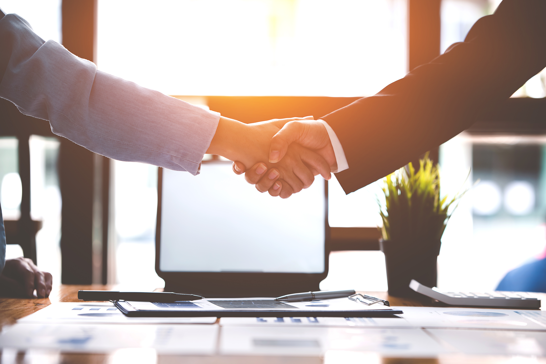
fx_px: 1593
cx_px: 273
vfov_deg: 13.1
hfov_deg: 19.4
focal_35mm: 105
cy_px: 182
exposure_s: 1/200
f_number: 2.8
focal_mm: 105
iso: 125
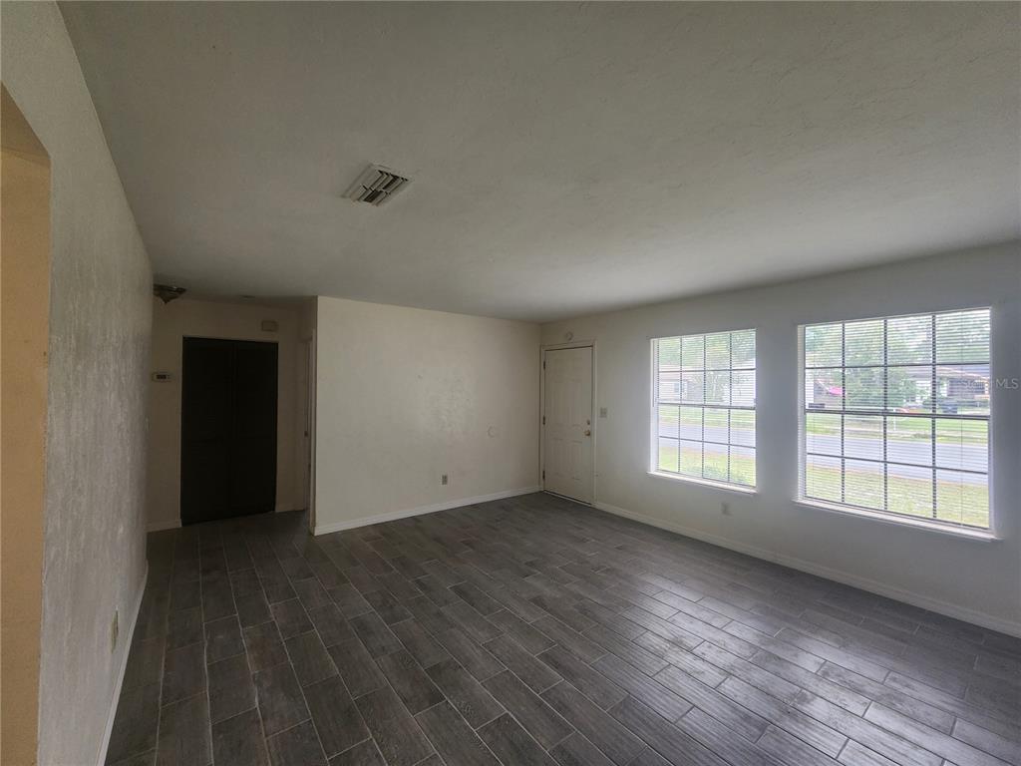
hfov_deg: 106.2
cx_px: 510
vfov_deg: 89.9
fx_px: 383
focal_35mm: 13
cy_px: 383
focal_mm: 2.2
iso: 125
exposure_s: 1/60
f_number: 2.2
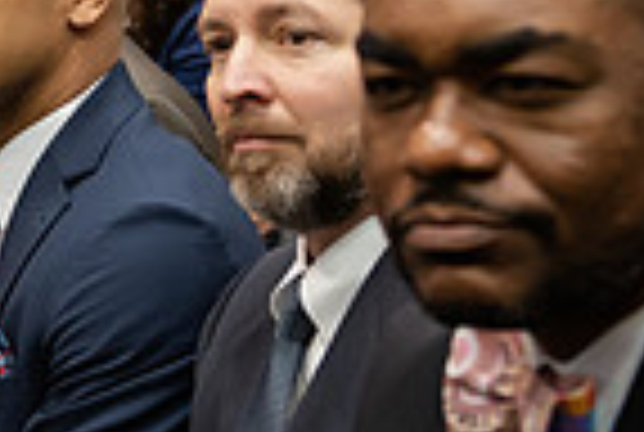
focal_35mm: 178
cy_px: 20
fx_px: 3191
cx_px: -270
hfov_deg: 11.1
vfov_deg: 7.7
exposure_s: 1/160
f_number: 3.5
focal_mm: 44
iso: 2000
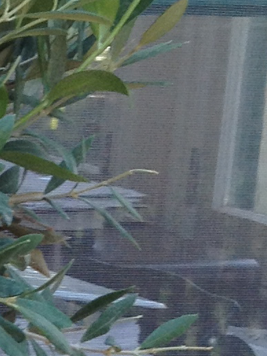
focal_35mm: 220
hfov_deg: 6.5
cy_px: 597
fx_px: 2263
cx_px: -296
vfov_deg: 8.7
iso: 50
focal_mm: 4.28
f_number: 2.4
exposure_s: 1/155
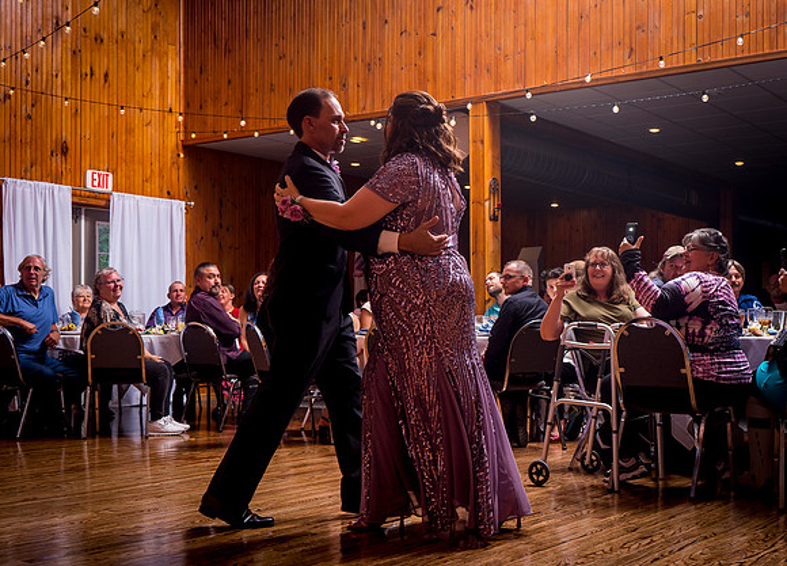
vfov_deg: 31.2
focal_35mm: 45
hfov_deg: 42.2
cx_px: 491
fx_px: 1013
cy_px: 331
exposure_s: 1/125
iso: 250
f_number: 5.6
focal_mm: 36
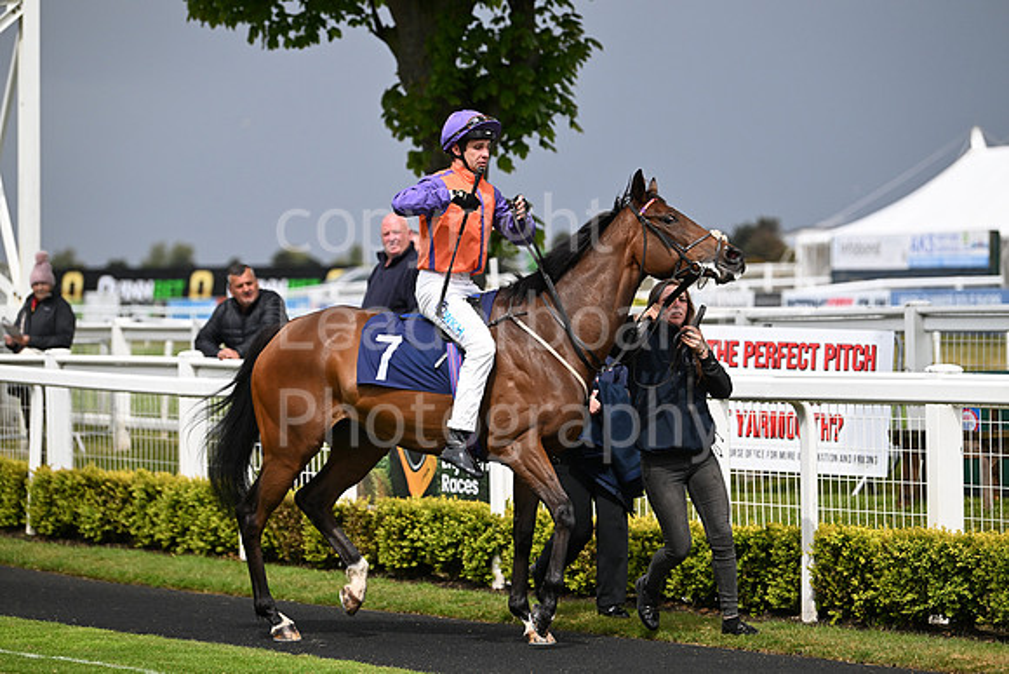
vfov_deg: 9.2
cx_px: 504
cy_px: 337
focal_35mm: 150
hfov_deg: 13.7
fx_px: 4205
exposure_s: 1/8000
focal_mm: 150
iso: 800
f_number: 3.5
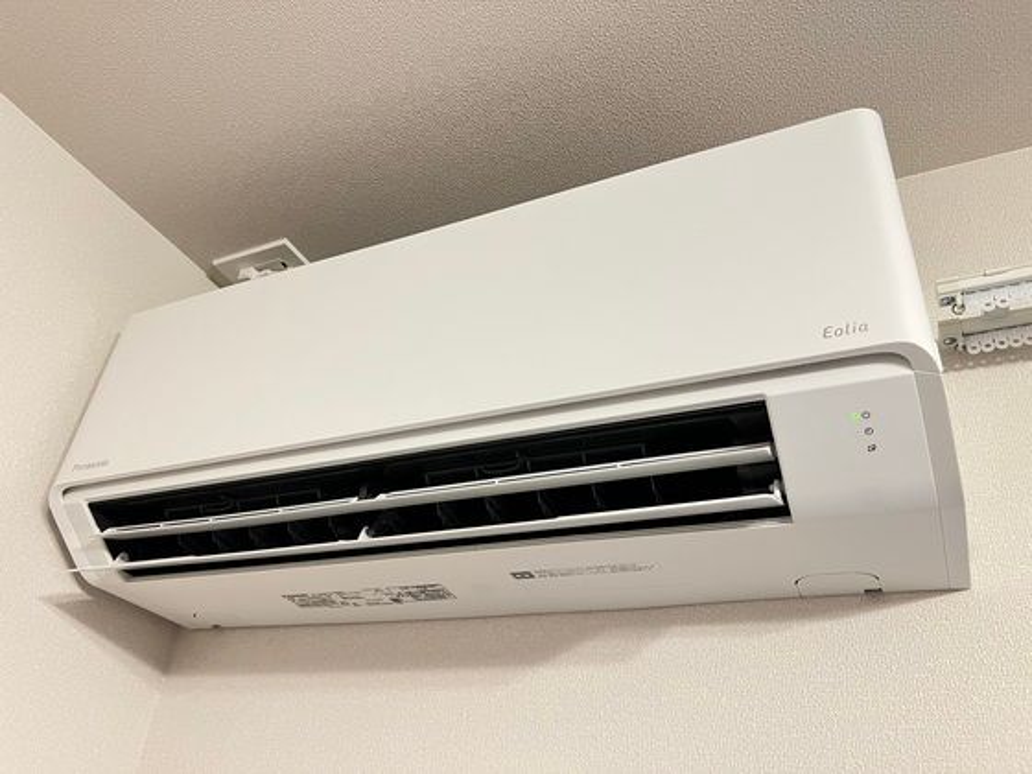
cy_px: 387
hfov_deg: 67.3
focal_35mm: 26
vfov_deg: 53.1
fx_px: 775
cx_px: 516
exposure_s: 1/40
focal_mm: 5.7
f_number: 1.5
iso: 400
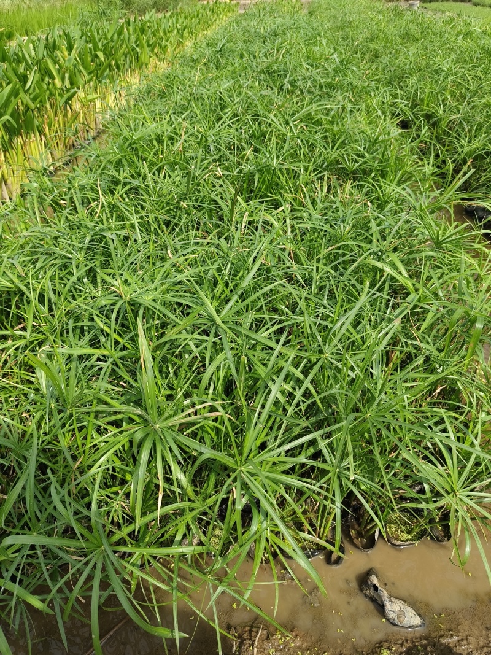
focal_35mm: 23
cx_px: 246
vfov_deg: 73.9
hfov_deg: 58.9
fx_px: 435
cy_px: 328
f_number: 1.88
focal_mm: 5.6
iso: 72
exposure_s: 1/753
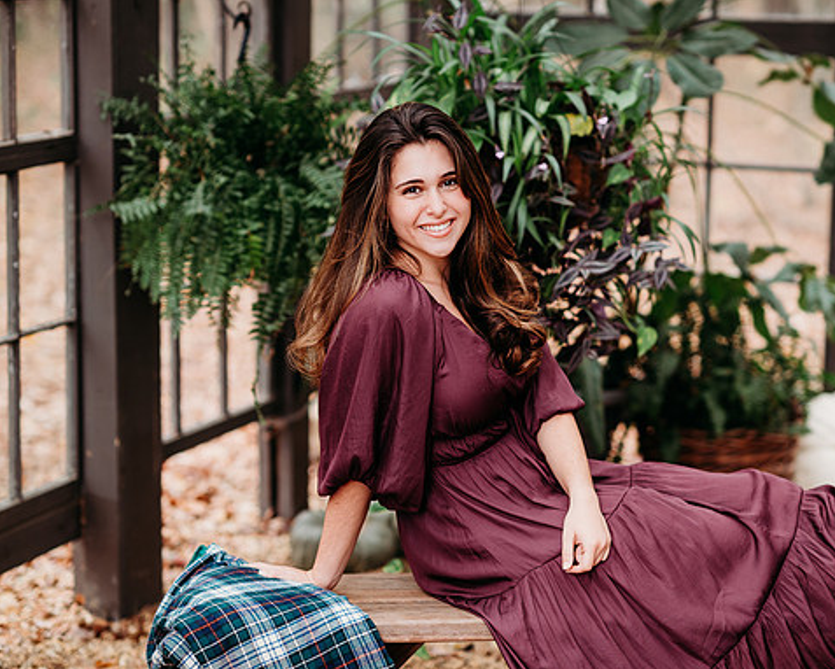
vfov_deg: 15.9
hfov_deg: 19.7
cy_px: 337
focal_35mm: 97
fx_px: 2398
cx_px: 464
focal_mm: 85
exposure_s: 1/200
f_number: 2.2
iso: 320
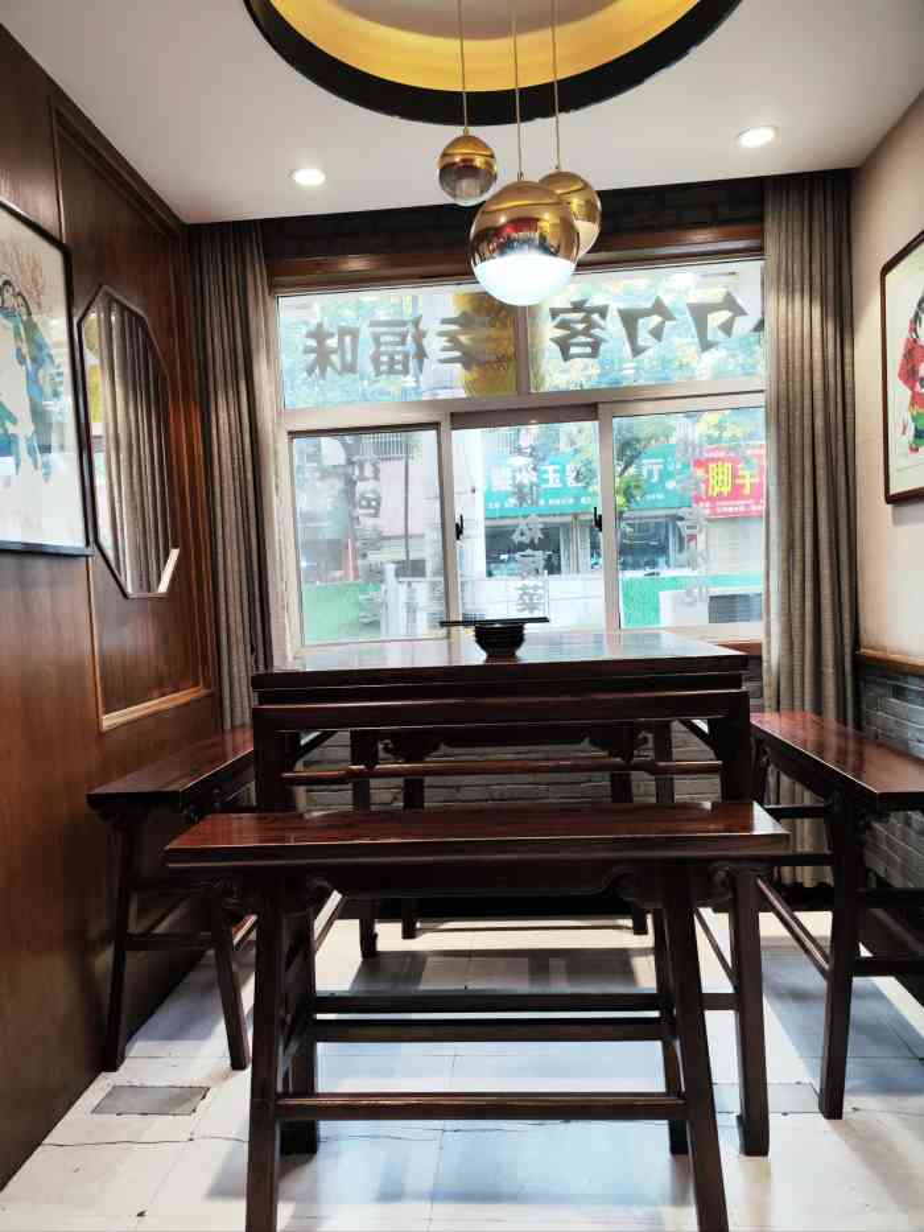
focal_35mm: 24
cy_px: 616
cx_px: 462
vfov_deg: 71.6
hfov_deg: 56.8
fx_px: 854
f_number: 1.9
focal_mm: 6.92
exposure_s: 1/100
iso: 81
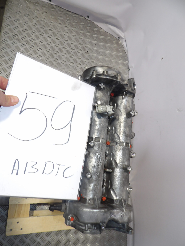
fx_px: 171
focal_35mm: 24
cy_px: 123
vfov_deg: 71.6
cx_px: 92
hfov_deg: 56.8
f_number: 2.8
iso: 100
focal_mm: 4.3
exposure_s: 1/45
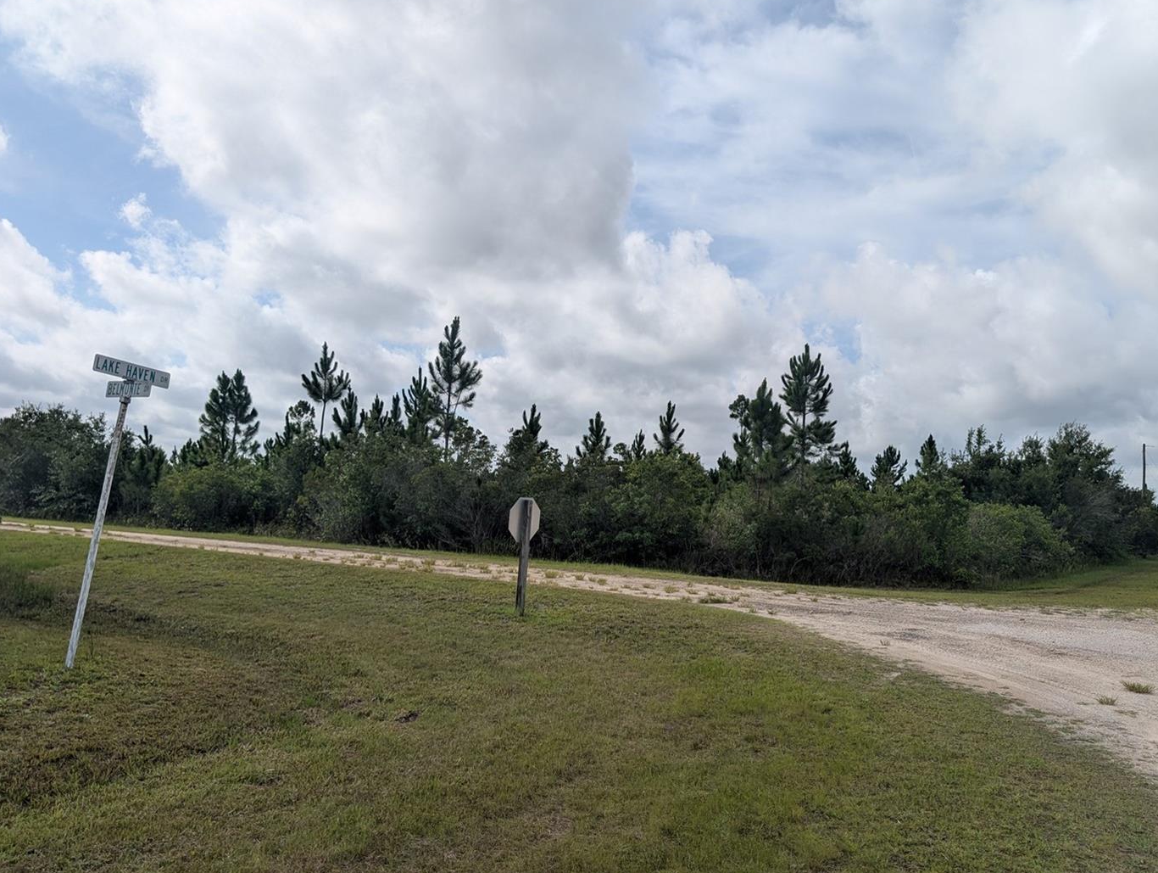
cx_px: 616
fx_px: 938
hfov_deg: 63.3
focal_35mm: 28
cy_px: 429
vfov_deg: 49.9
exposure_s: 1/1587
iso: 22
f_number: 1.68
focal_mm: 6.9
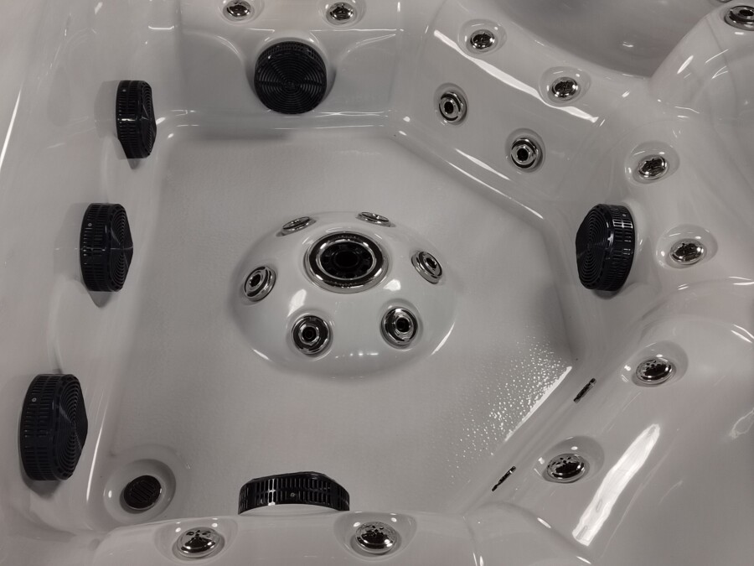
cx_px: 377
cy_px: 283
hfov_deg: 46.8
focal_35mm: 40
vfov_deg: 36.0
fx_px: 871
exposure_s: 1/100
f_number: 1.9
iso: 831
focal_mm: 5.52
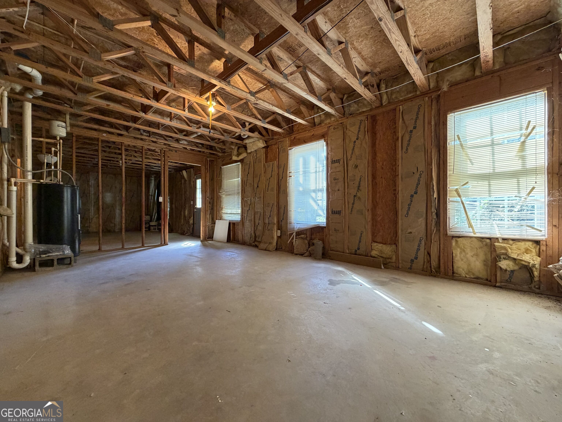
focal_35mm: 14
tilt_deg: -1.3
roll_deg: -0.1
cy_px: 211
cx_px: 281
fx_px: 227
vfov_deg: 85.7
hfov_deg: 102.1
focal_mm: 2.22
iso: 320
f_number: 2.2
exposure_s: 1/60
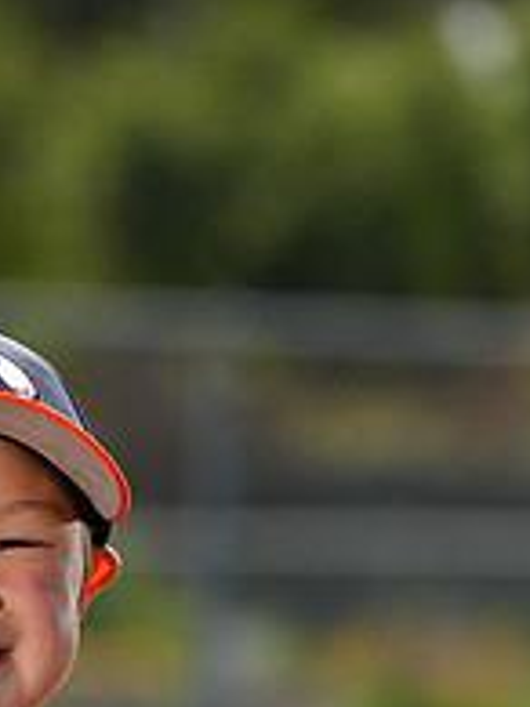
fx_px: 10627
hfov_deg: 2.9
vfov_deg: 3.8
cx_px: -125
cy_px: 899
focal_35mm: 520
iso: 50
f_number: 5
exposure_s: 1/250
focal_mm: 182
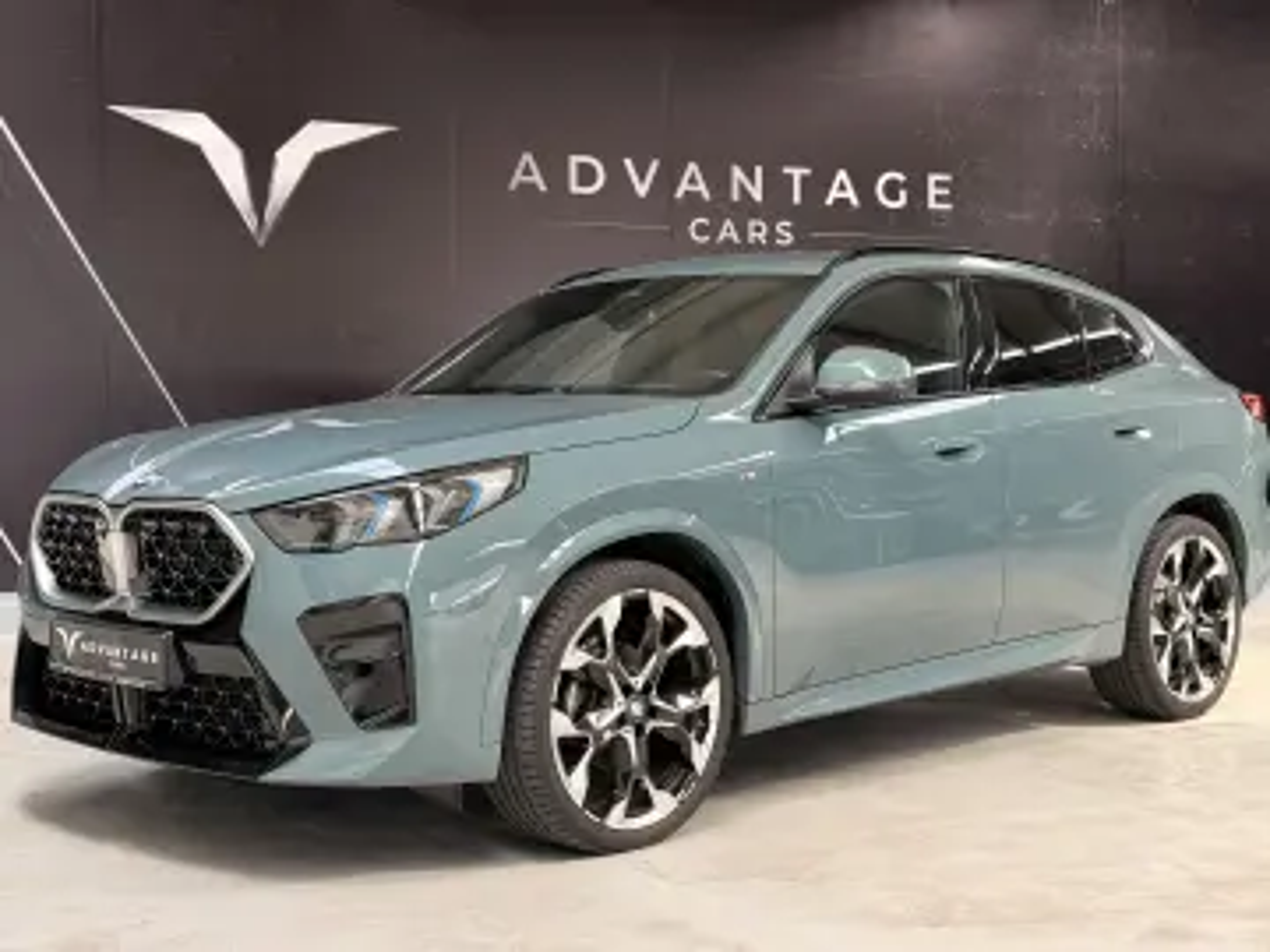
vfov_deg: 30.3
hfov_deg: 39.7
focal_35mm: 48
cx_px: 635
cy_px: 476
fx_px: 1761
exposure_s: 1/246
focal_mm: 6.76
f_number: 1.78
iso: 80
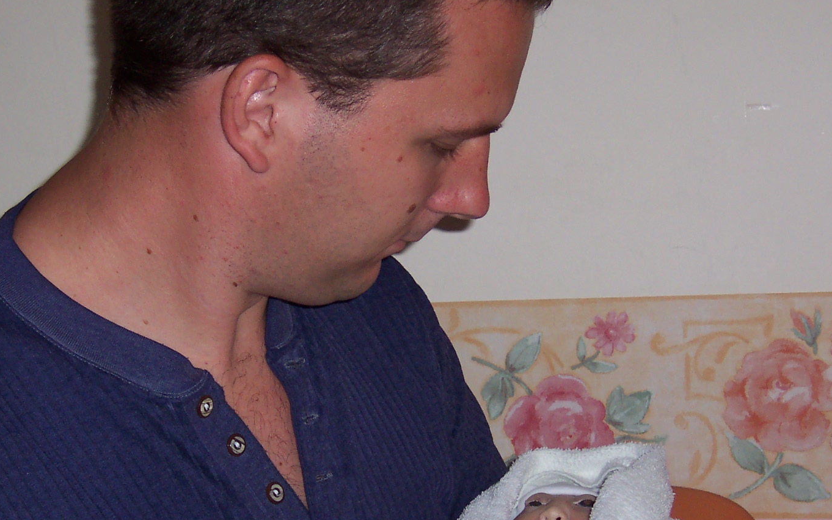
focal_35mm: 107
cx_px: 396
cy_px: 372
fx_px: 2426
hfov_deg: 19.5
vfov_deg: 12.2
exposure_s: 1/90
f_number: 4
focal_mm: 12.8
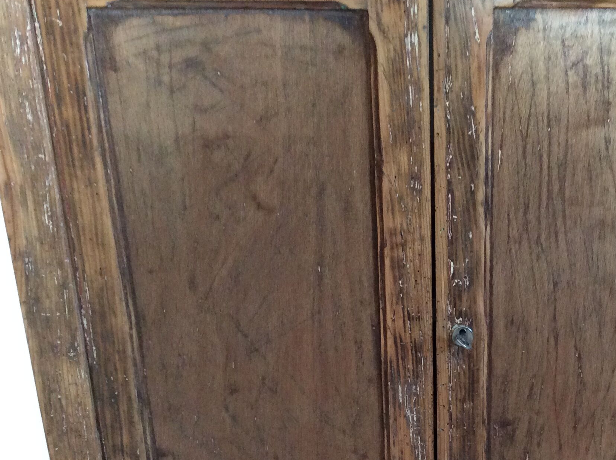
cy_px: 342
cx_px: 470
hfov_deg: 37.2
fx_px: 888
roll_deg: +0.7
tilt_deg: -20.9
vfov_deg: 28.6
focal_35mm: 50
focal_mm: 3.3
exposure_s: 1/25
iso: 250
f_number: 2.4
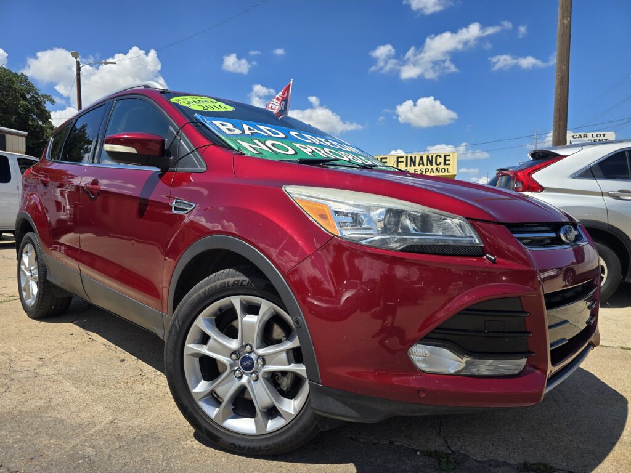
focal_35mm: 23
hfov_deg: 73.9
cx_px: 316
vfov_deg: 58.9
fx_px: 419
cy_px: 236
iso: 12
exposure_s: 1/866
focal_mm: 6.3
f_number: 1.7
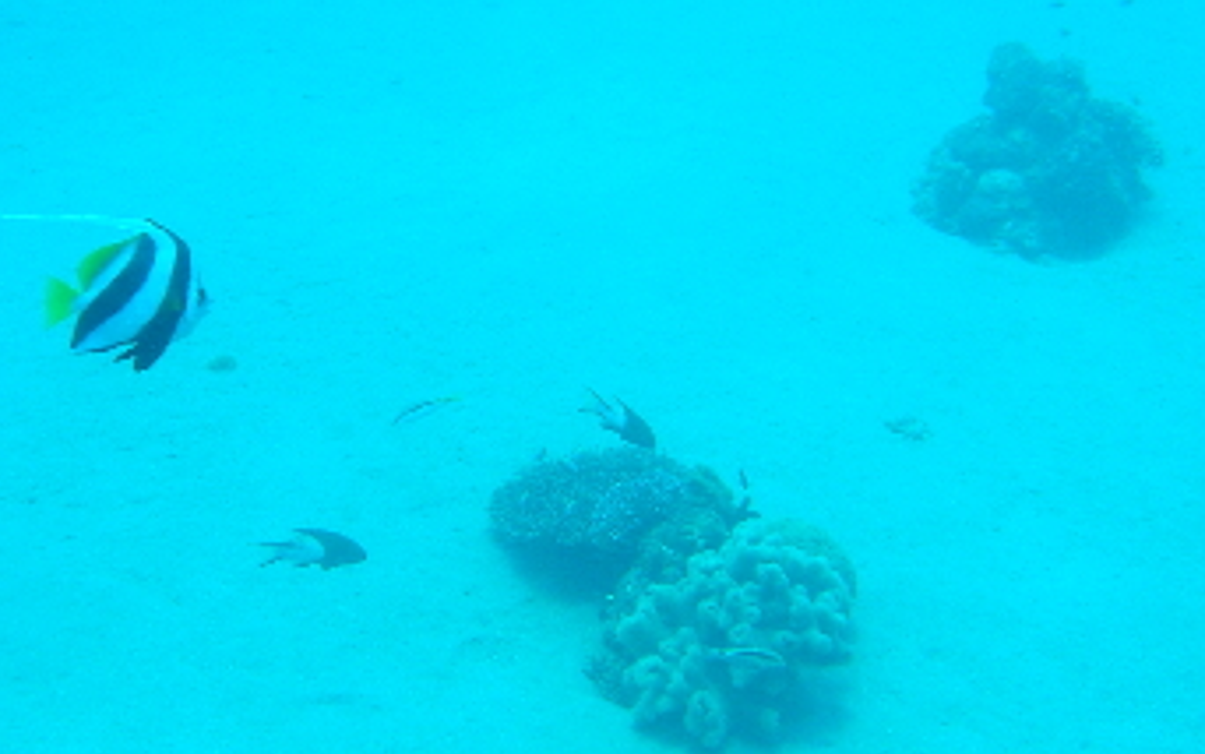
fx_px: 2070
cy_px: 326
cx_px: 426
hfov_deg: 32.3
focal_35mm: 63
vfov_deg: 20.6
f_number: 4.9
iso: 50
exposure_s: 1/59.3
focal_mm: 5.7
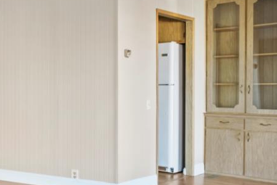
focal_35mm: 50
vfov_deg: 27.0
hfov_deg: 33.3
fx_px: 385
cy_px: 83
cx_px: -44
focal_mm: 10
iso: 200
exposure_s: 1/5
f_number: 5
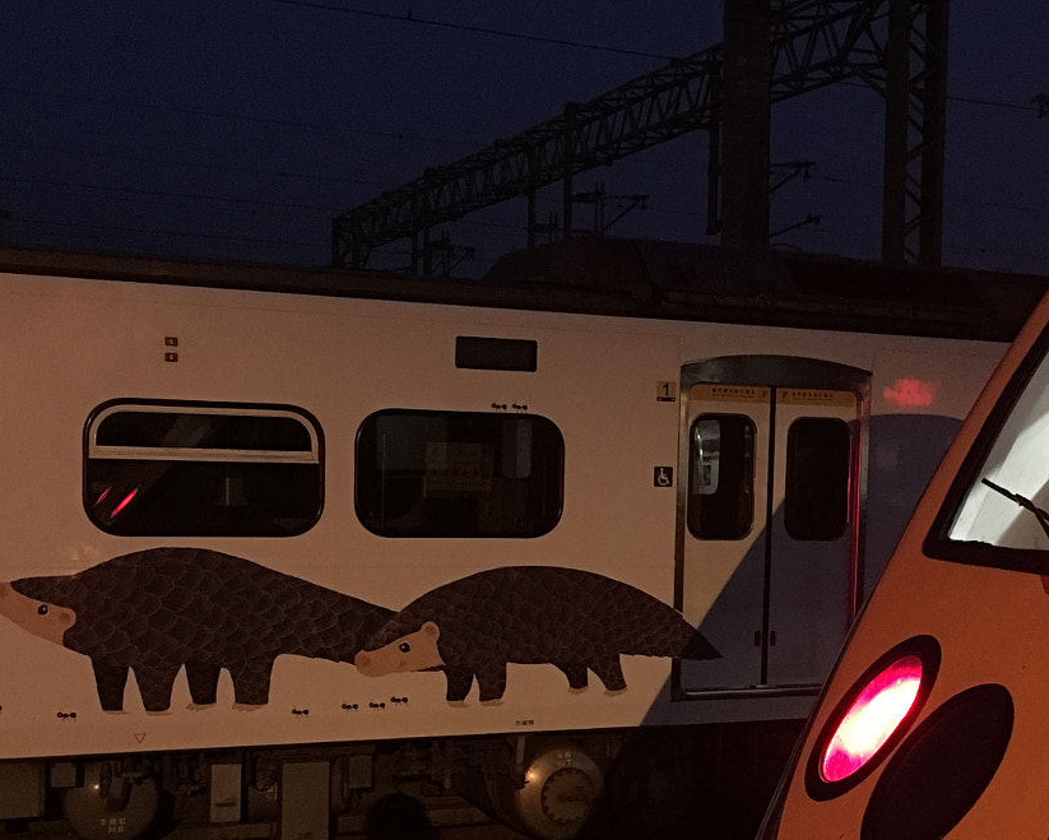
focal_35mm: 55
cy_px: 591
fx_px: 1708
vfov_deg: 27.4
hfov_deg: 33.8
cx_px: 718
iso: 250
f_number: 2.2
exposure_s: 1/4
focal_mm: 4.15
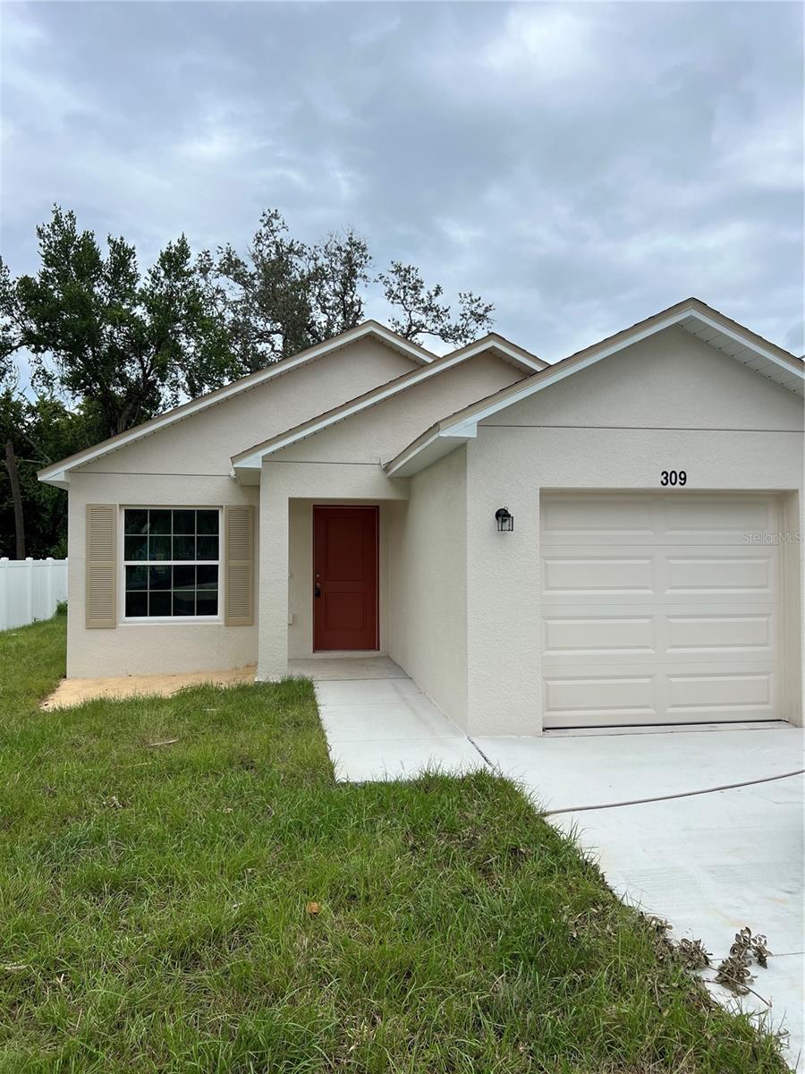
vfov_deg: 67.3
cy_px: 537
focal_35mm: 26
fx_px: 806
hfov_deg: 53.1
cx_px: 402
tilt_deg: +2.0
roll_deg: +0.6
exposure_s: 1/1901
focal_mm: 5.7
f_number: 1.5
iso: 50
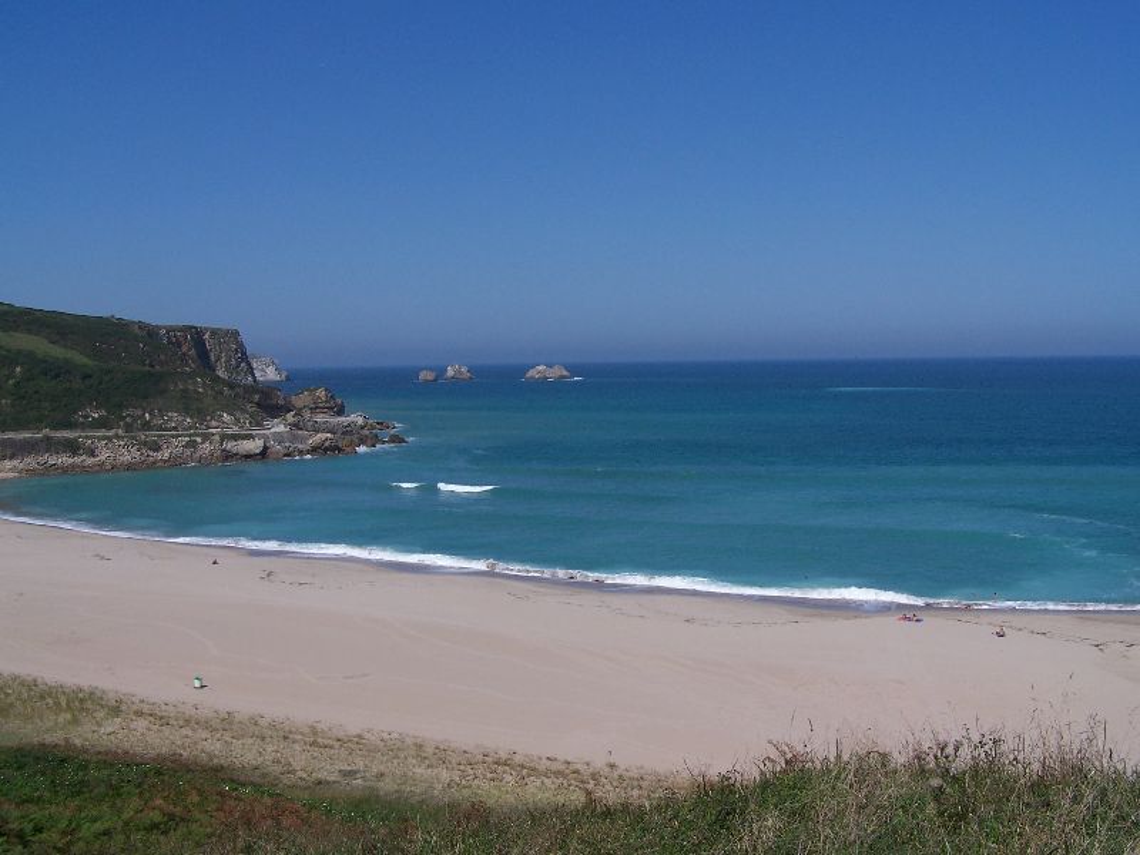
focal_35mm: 38
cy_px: 428
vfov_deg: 37.7
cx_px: 570
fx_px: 1251
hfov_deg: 49.0
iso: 80
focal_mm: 6.3
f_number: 5.6
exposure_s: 1/750
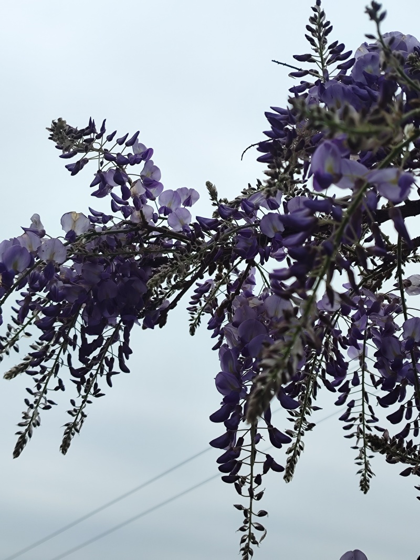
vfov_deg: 71.6
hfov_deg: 56.8
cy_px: 280
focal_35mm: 24
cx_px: 210
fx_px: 388
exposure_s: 1/310
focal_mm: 5.26
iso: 50
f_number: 1.65
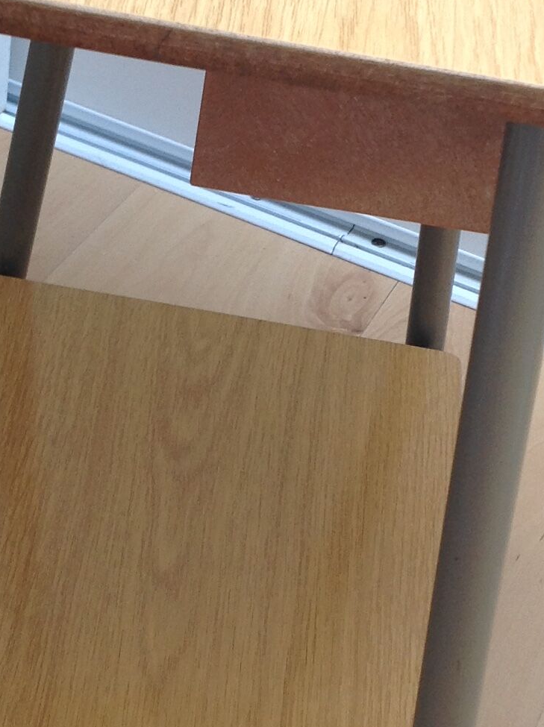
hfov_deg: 15.8
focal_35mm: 93
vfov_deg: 21.1
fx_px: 1953
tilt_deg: -36.2
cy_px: 303
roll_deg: -12.0
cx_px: 373
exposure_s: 1/24
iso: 50
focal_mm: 4.28
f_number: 2.4
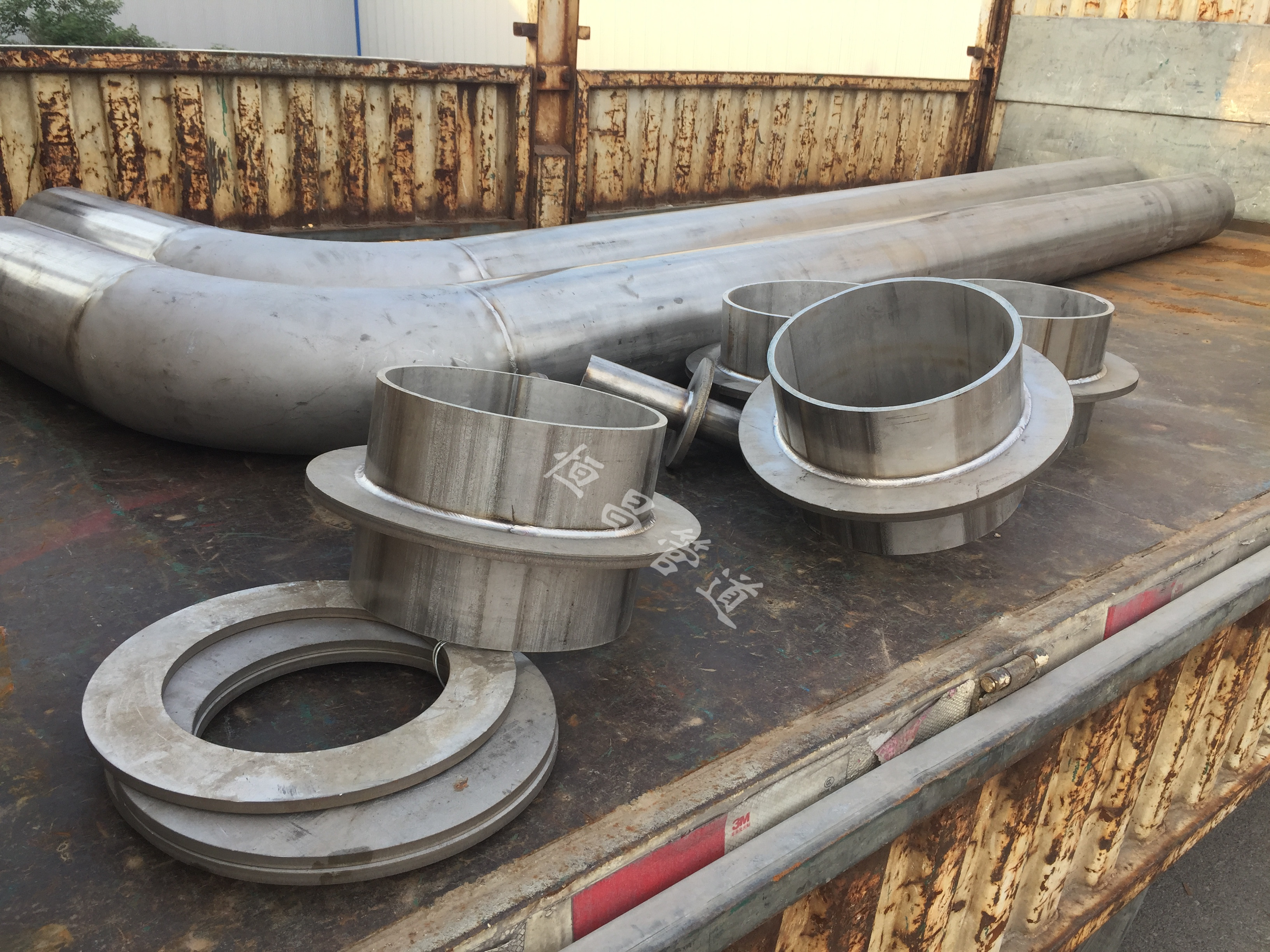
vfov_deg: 48.2
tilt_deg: -23.3
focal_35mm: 29
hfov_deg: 61.7
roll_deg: -1.8
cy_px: 476
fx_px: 1064
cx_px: 635
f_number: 2.2
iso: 32
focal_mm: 4.15
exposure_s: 1/225
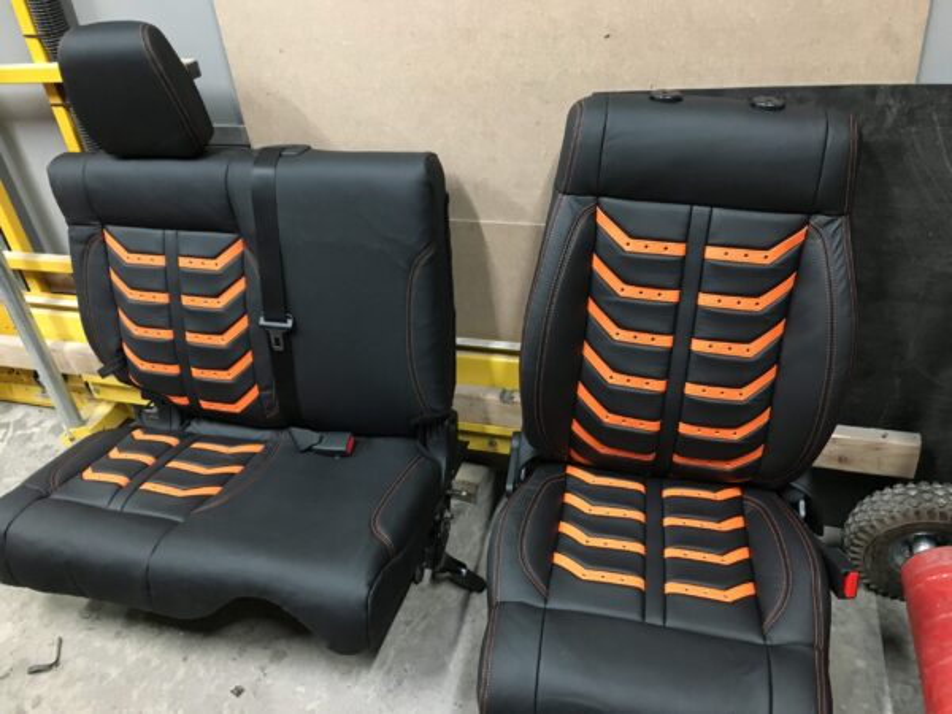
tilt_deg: -35.6
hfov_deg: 61.7
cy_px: 357
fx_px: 798
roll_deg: +8.2
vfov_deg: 48.2
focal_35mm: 29
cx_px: 476
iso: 200
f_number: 2.2
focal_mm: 4.15
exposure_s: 1/20
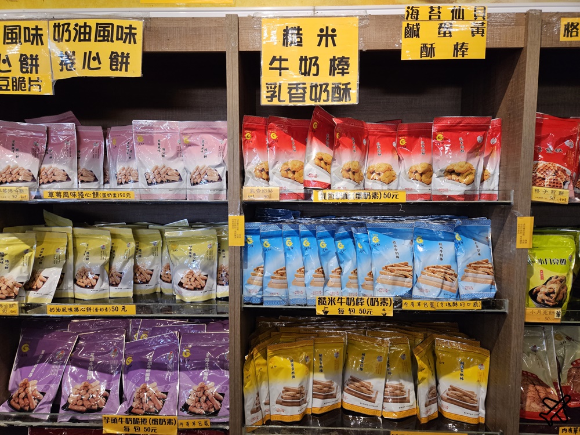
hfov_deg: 73.9
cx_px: 290
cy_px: 218
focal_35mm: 23
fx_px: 385
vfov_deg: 58.9
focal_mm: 5.4
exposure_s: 1/170
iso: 500
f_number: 1.8
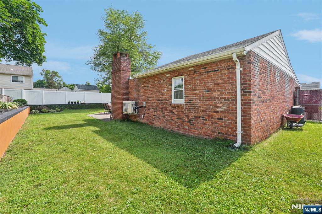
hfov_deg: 96.8
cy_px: 107
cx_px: 161
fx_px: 143
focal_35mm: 16
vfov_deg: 73.7
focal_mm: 16
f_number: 10
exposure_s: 1/60
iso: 100
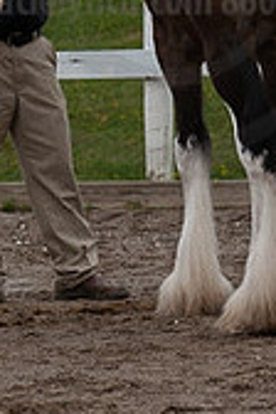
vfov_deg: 3.8
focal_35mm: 535
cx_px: 154
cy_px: -54
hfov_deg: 2.6
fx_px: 6152
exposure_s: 1/1600
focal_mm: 200
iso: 900
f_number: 5.6
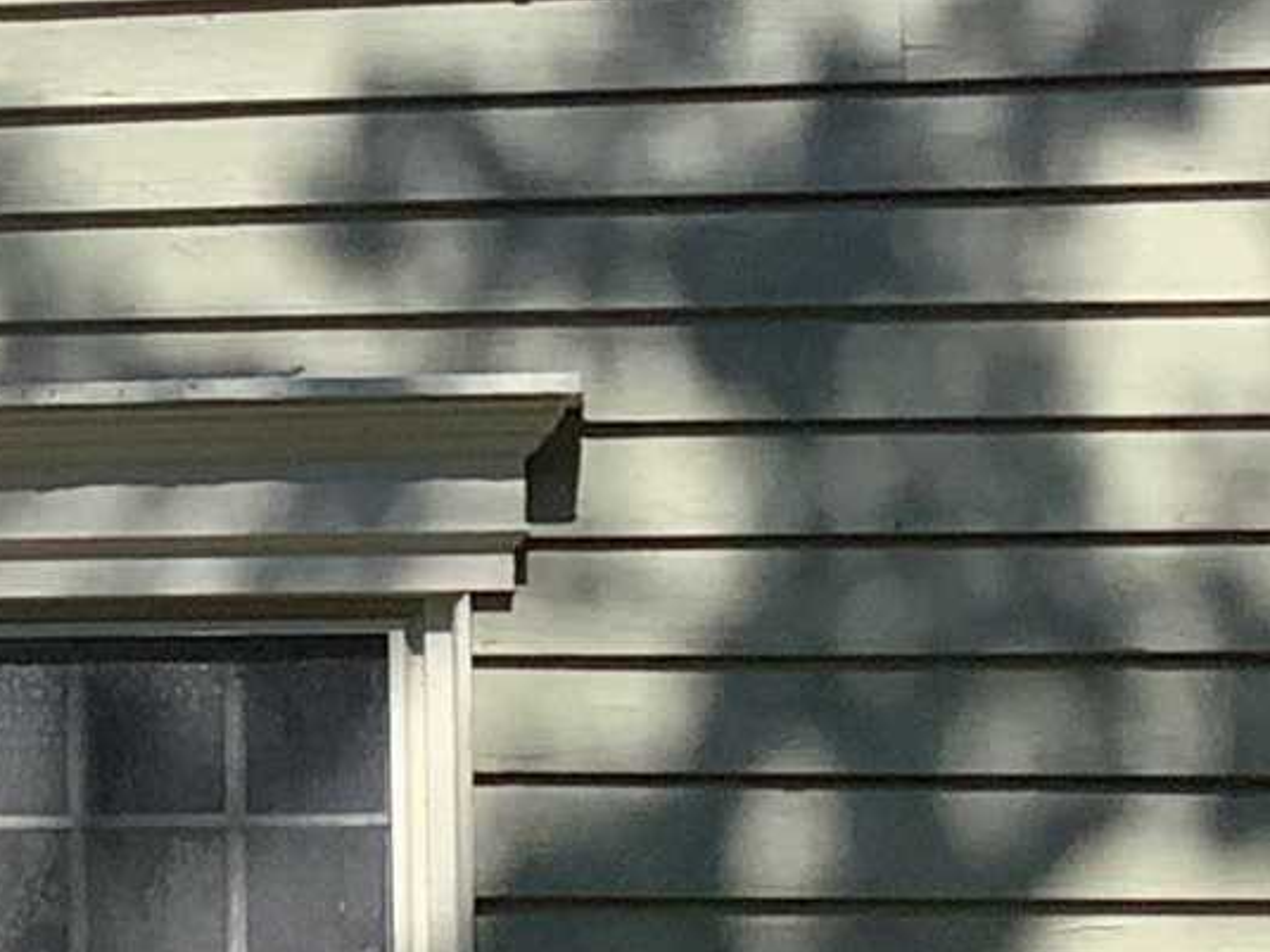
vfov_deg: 8.3
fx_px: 6529
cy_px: 560
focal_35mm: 178
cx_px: -890
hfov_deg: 10.5
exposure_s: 1/1894
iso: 25
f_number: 2.4
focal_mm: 3.3
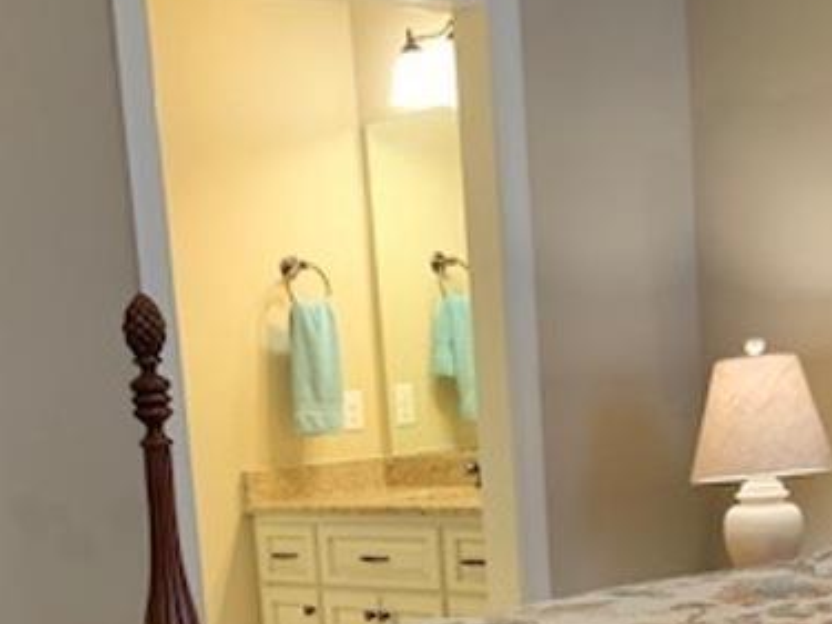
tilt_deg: -8.6
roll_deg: +5.0
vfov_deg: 19.9
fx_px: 1706
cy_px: 675
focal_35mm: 71
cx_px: 422
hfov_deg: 27.4
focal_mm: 4.25
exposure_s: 1/40
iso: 320
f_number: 1.8
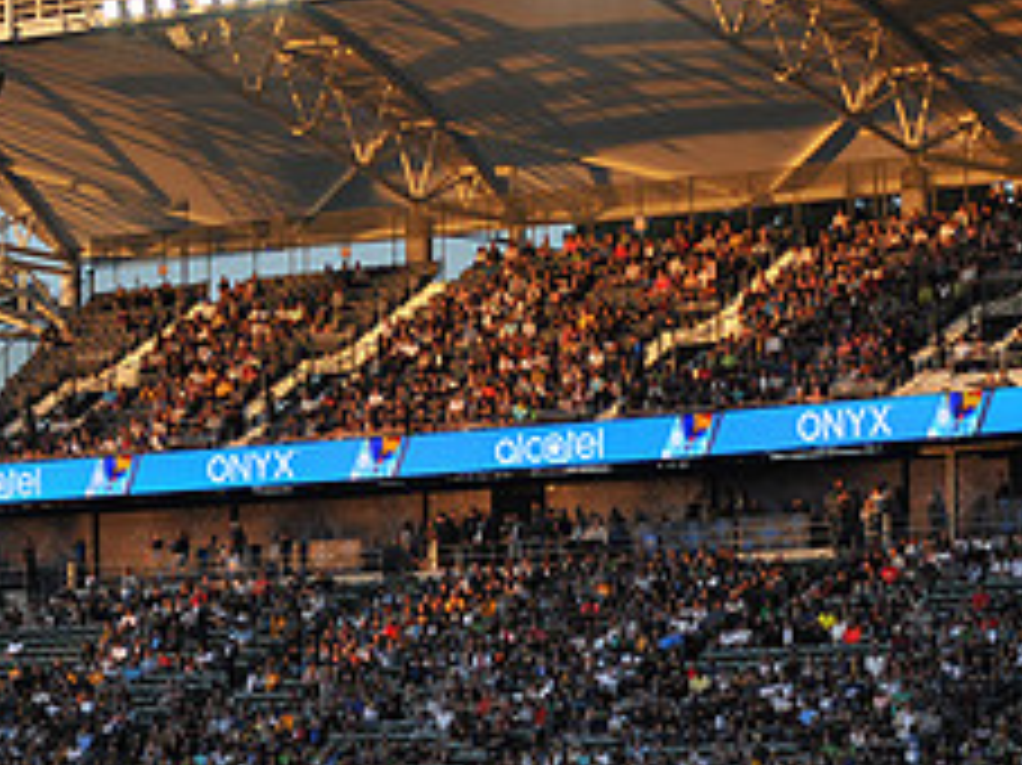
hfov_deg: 11.5
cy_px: 504
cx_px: 396
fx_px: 5075
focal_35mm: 172
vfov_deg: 8.6
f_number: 2.8
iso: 1600
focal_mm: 70
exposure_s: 1/5000
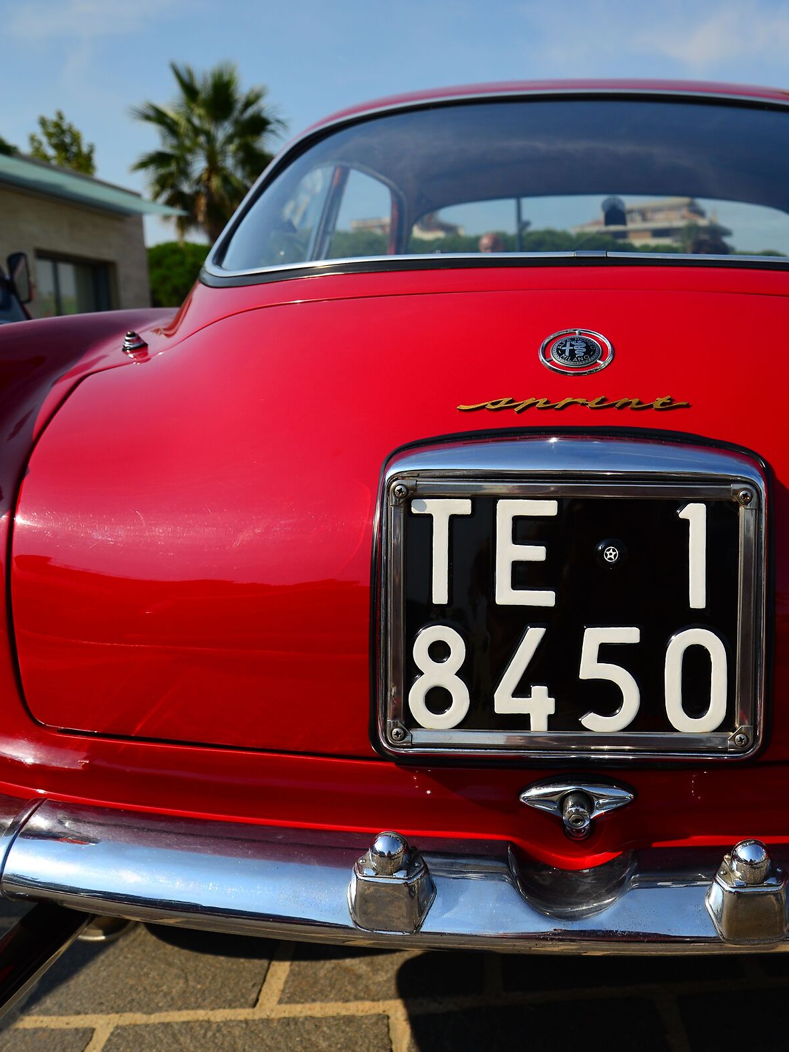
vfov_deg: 52.6
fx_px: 1064
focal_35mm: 35
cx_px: 592
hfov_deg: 39.6
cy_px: 523
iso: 125
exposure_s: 1/1250
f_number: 4.5
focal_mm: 24
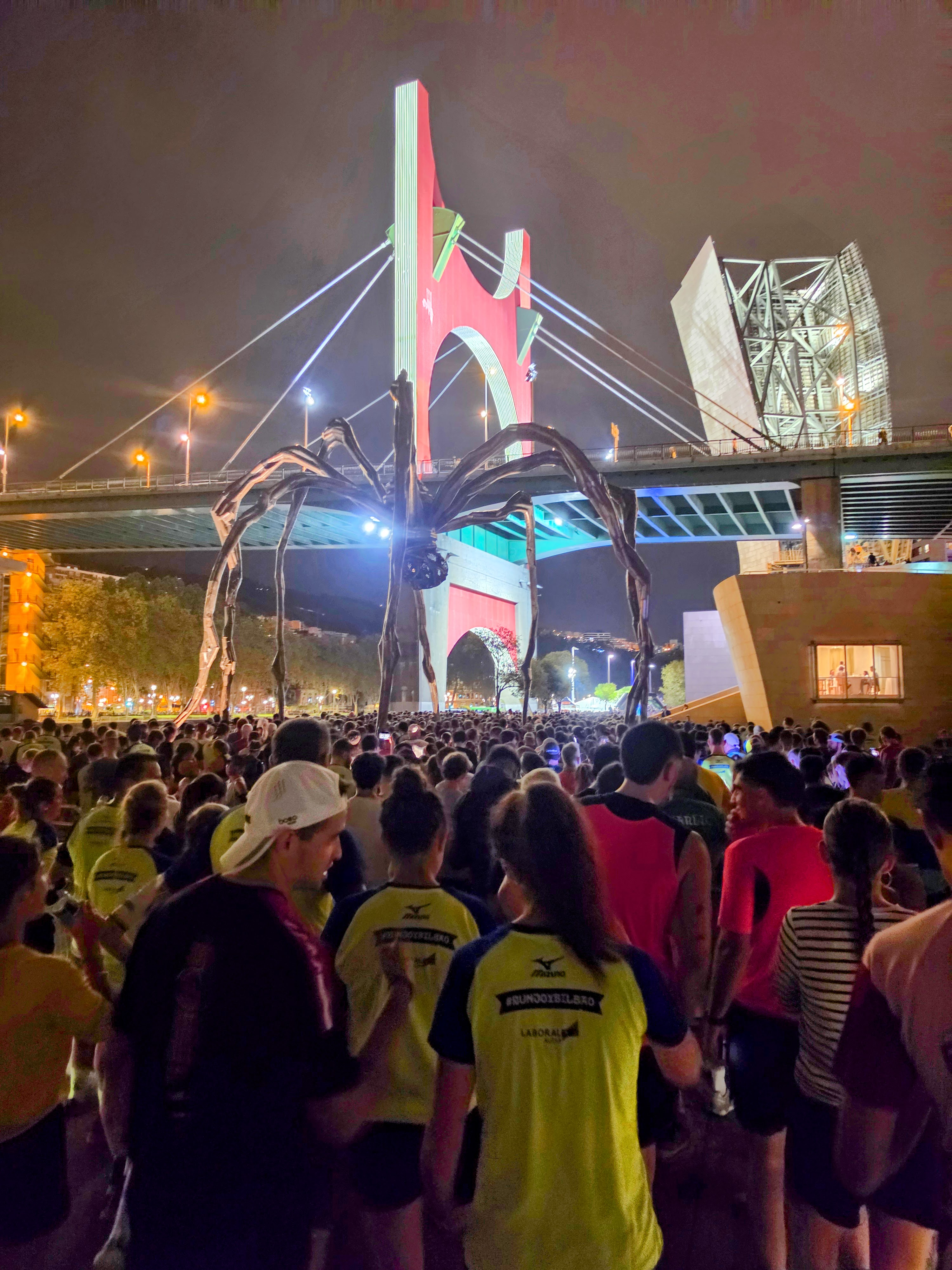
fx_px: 843
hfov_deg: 58.9
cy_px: 635
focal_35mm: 23
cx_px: 476
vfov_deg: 73.9
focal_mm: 6.5
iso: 1000
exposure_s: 1/40
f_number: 1.4
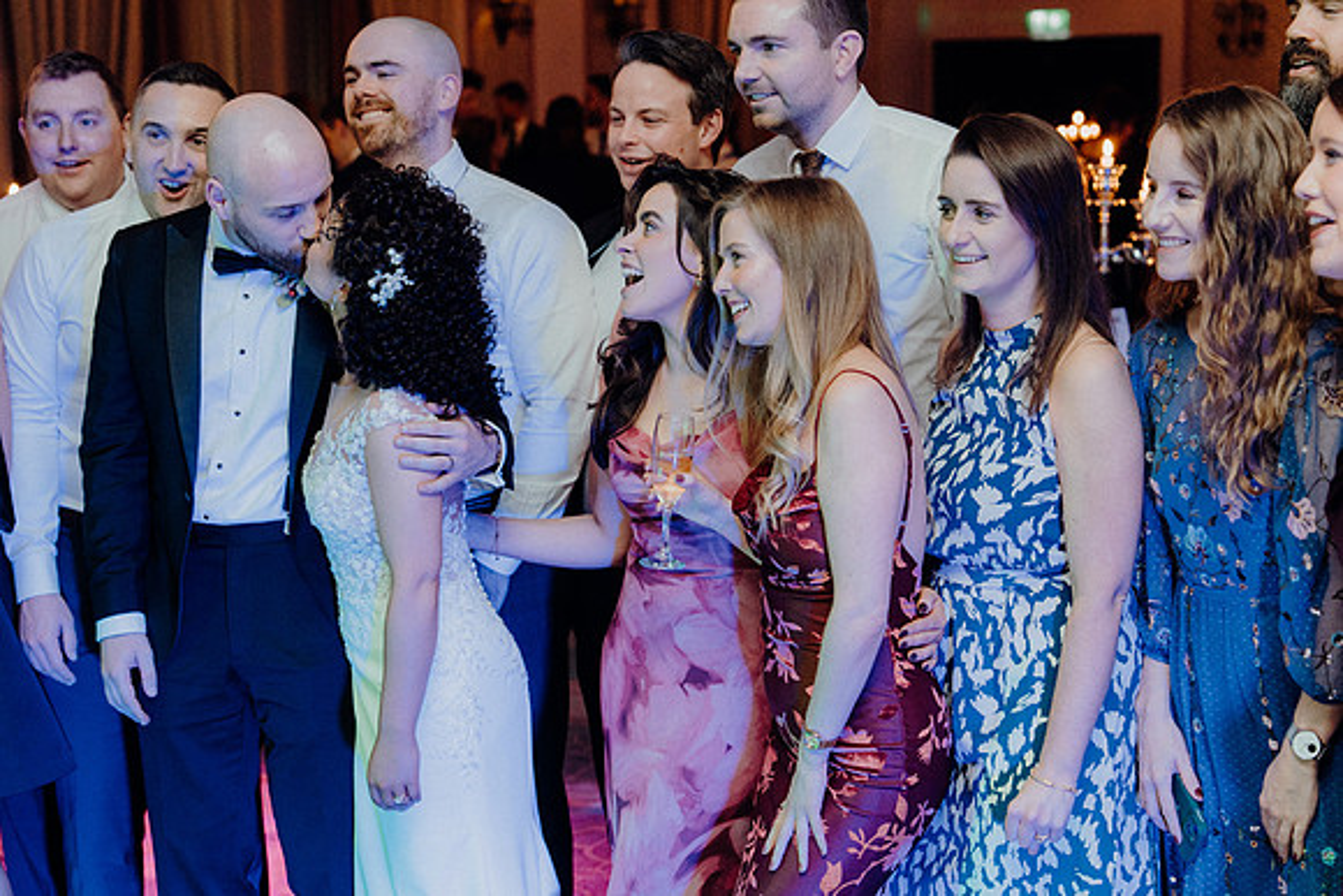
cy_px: 448
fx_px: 2351
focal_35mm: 63
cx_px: 672
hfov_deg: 31.9
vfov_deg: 21.6
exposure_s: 1/160
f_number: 3.5
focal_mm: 63
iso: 2500
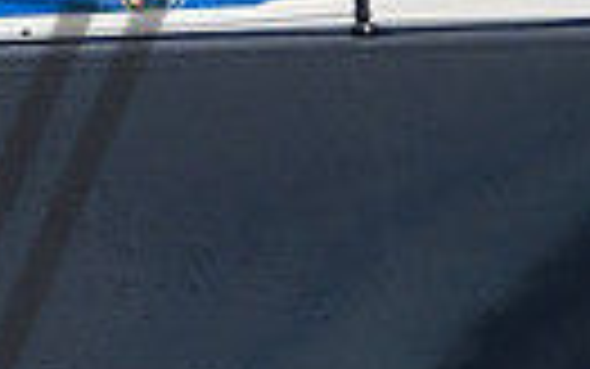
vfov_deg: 1.3
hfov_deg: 2.0
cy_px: -281
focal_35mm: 1042
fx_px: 16762
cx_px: -486
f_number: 7.6
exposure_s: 1/1600
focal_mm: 185
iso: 640
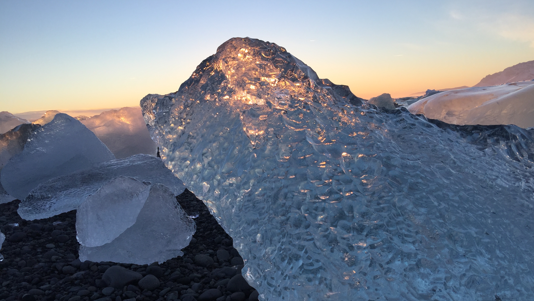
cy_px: 198
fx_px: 453
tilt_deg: -9.9
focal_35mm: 32
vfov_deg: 36.3
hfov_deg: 61.0
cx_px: 269
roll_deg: +5.5
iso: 32
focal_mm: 4.15
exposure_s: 1/618
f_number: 2.2
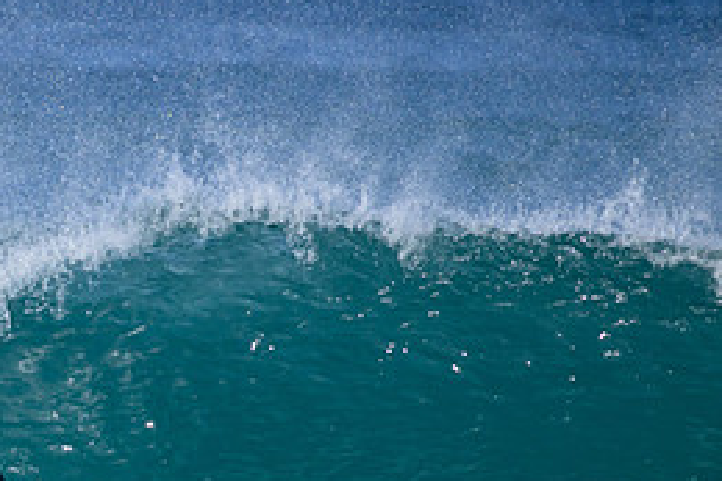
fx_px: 35795
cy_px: 499
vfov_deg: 0.8
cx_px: -64
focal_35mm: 1786
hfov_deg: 1.2
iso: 900
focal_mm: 800
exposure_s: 1/2000
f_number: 11
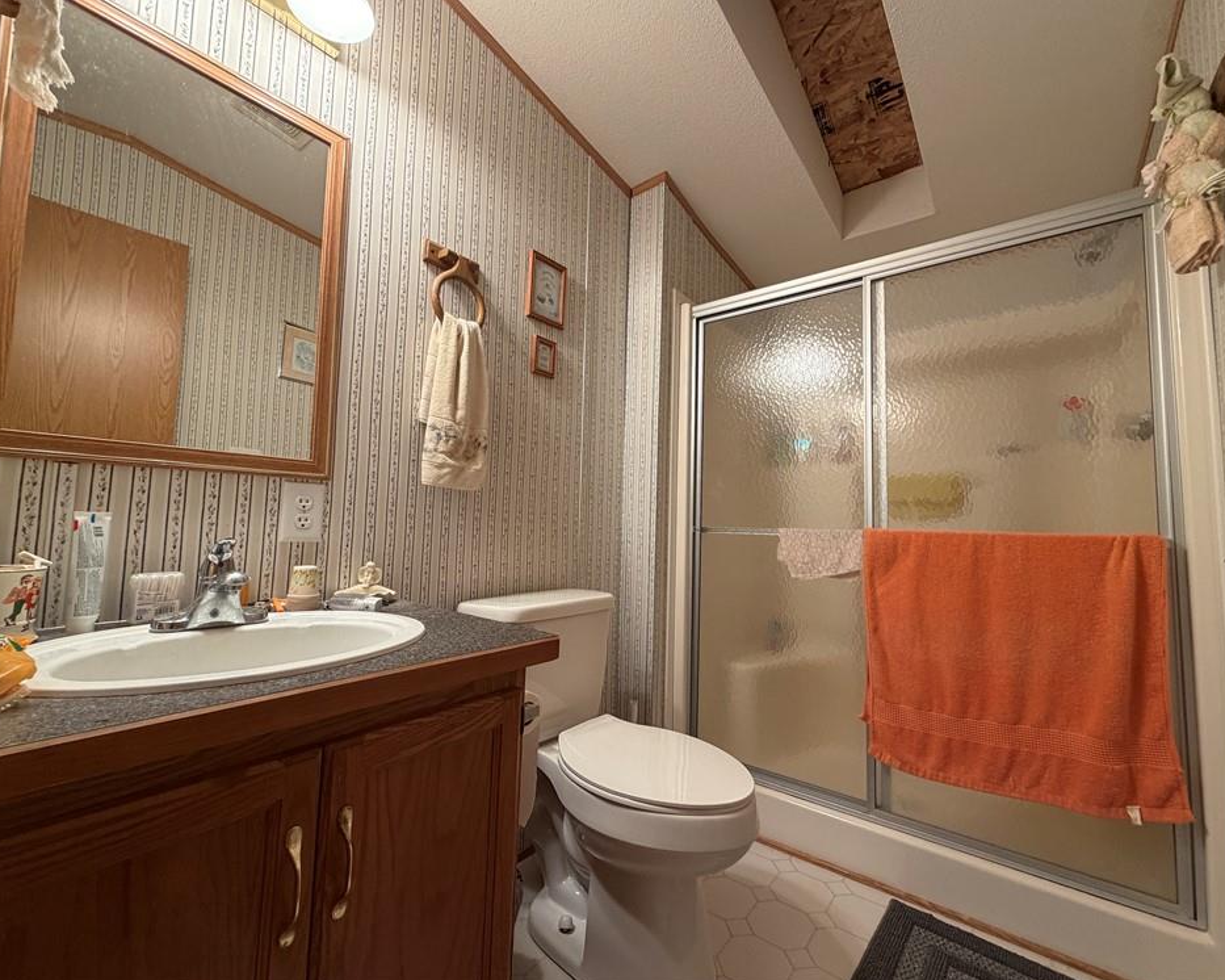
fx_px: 544
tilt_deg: +4.1
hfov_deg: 96.8
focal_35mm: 15
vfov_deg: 84.0
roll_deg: -0.9
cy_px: 482
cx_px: 630
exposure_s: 1/60
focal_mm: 2.22
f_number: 2.2
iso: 250
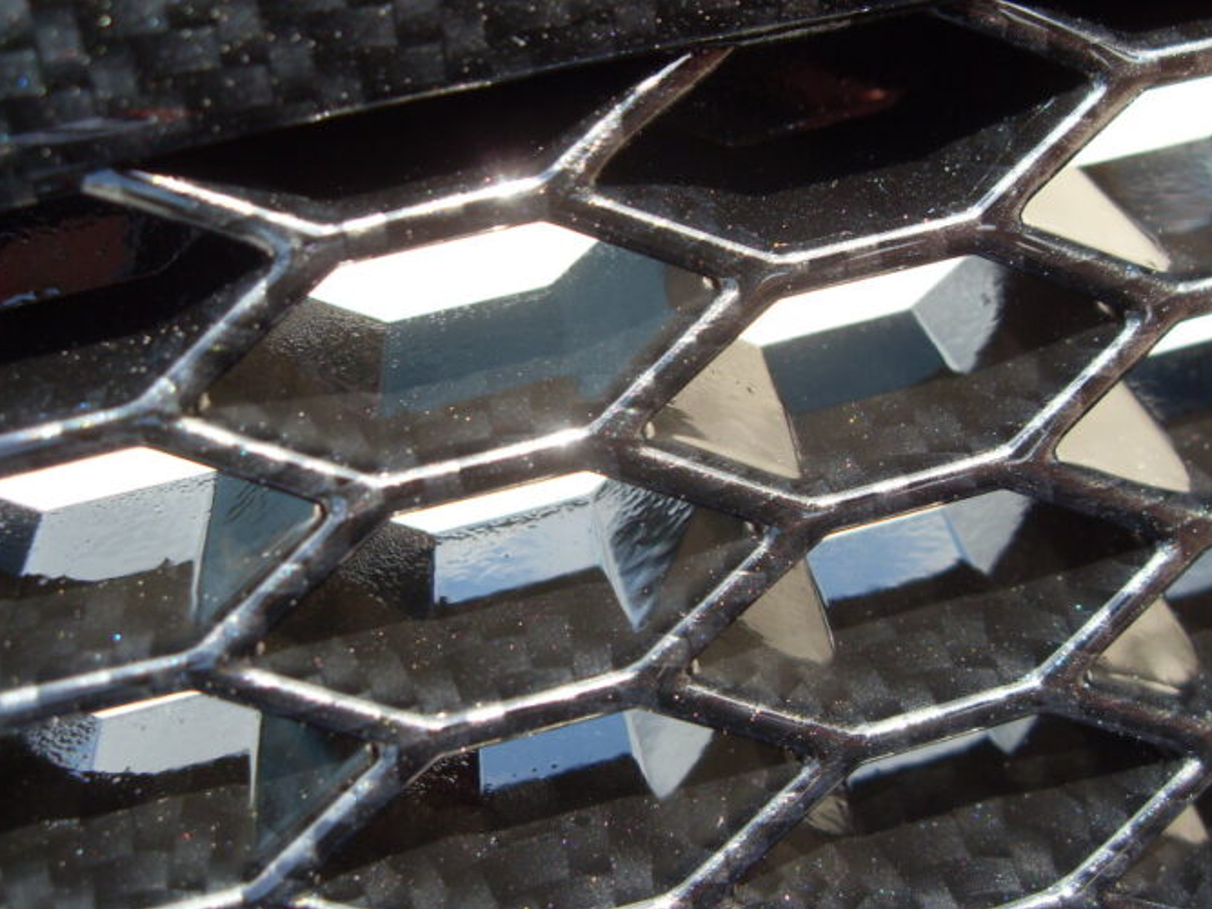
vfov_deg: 34.3
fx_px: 1470
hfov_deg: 44.6
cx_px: 705
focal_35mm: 42
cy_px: 415
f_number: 2.8
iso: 80
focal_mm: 6.3
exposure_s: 1/250
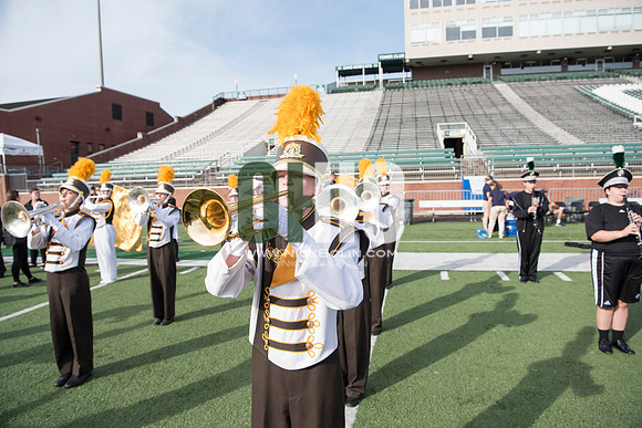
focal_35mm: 24
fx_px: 428
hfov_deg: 73.7
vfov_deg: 53.2
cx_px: 321
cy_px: 214
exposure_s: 1/800
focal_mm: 24
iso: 250
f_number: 5
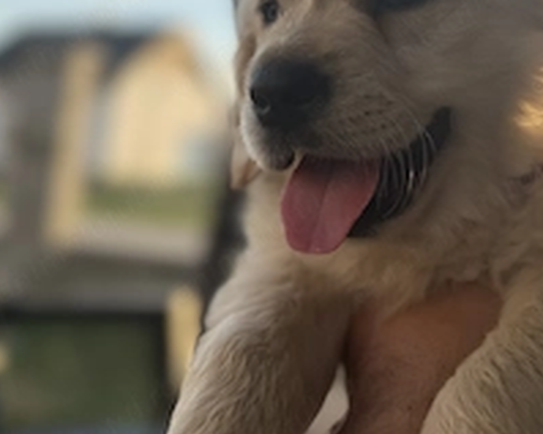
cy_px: 74
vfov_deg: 31.1
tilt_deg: +8.1
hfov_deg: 39.0
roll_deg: -4.5
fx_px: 755
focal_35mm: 47
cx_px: 374
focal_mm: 6.76
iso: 80
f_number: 1.78
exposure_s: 1/2525
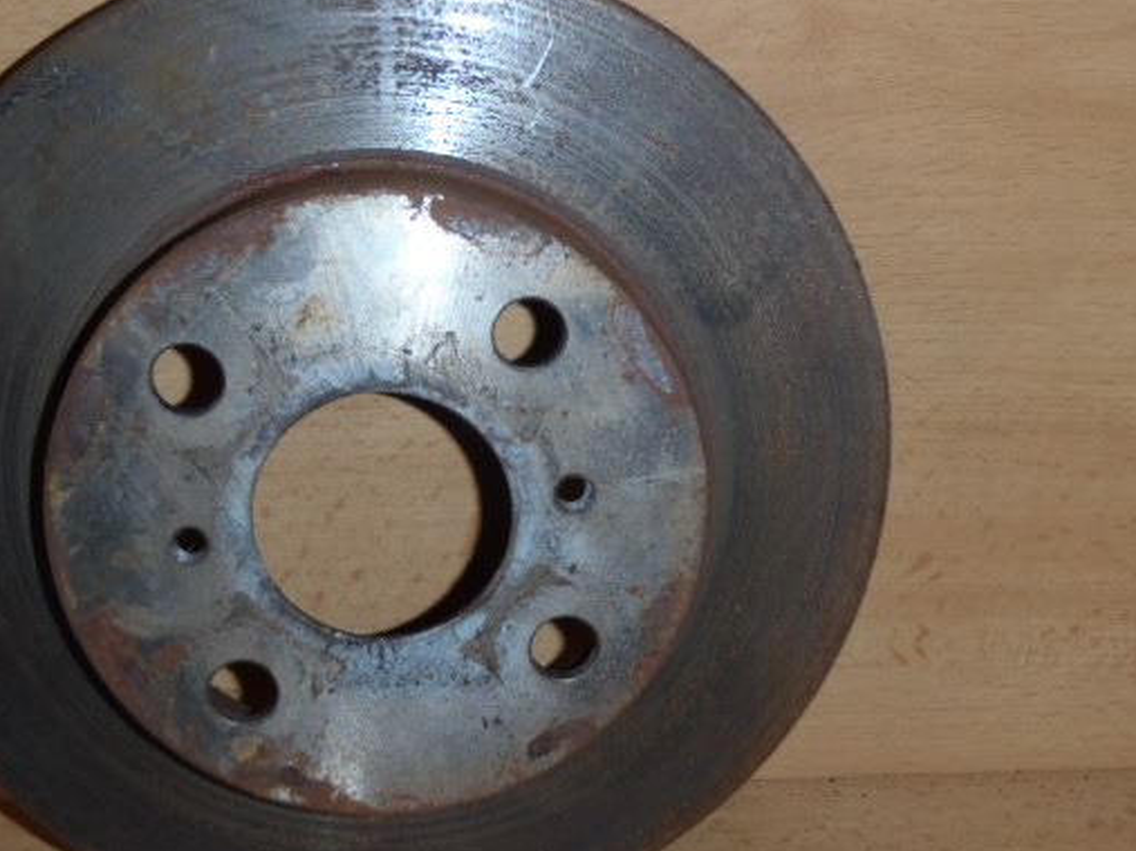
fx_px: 1575
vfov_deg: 30.2
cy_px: 466
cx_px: 464
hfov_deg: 39.5
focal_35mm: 48
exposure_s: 1/40
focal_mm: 6.83
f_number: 4.6
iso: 100
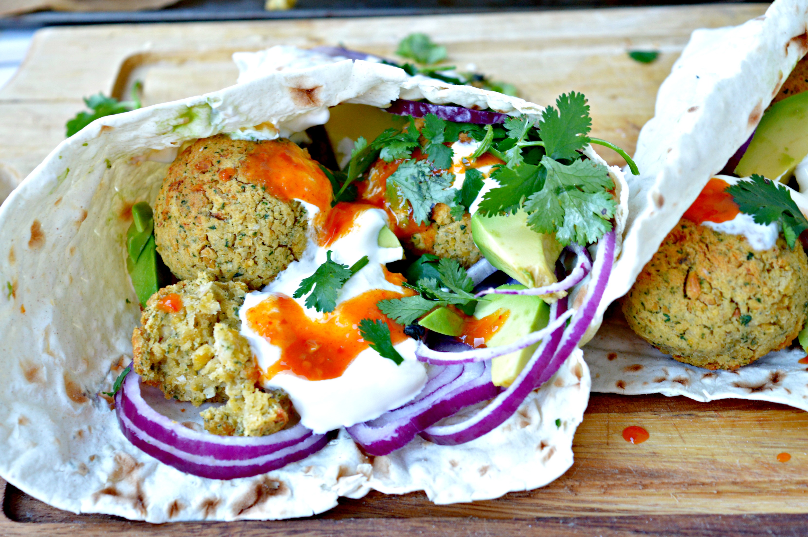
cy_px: 268
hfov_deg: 24.6
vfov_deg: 16.5
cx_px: 404
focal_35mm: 82
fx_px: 1850
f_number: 5.6
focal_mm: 55
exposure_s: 1/15
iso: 400
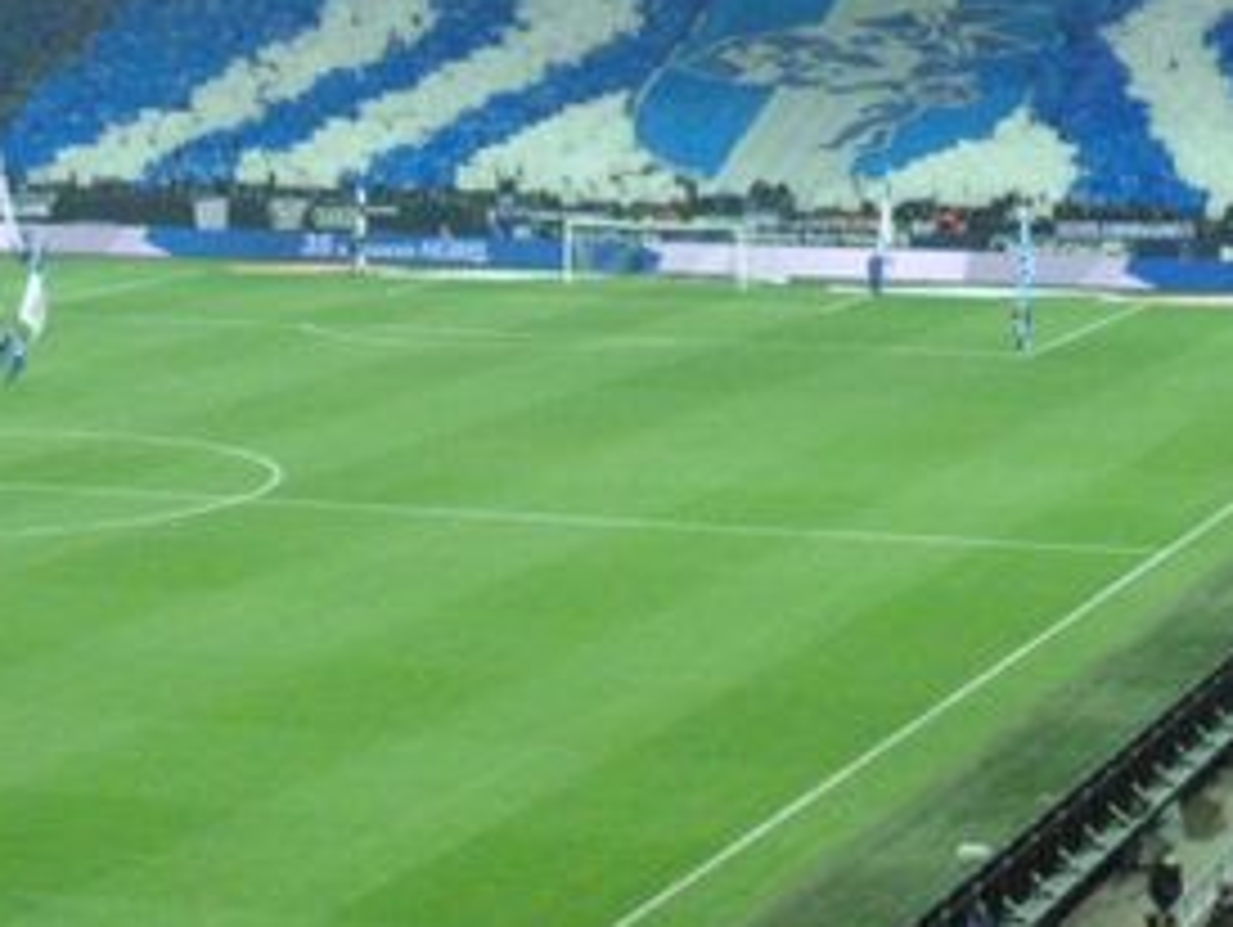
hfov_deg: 18.4
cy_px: 56
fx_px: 3779
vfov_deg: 13.8
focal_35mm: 106
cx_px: 878
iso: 800
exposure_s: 1/200
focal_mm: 8.86
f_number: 3.8
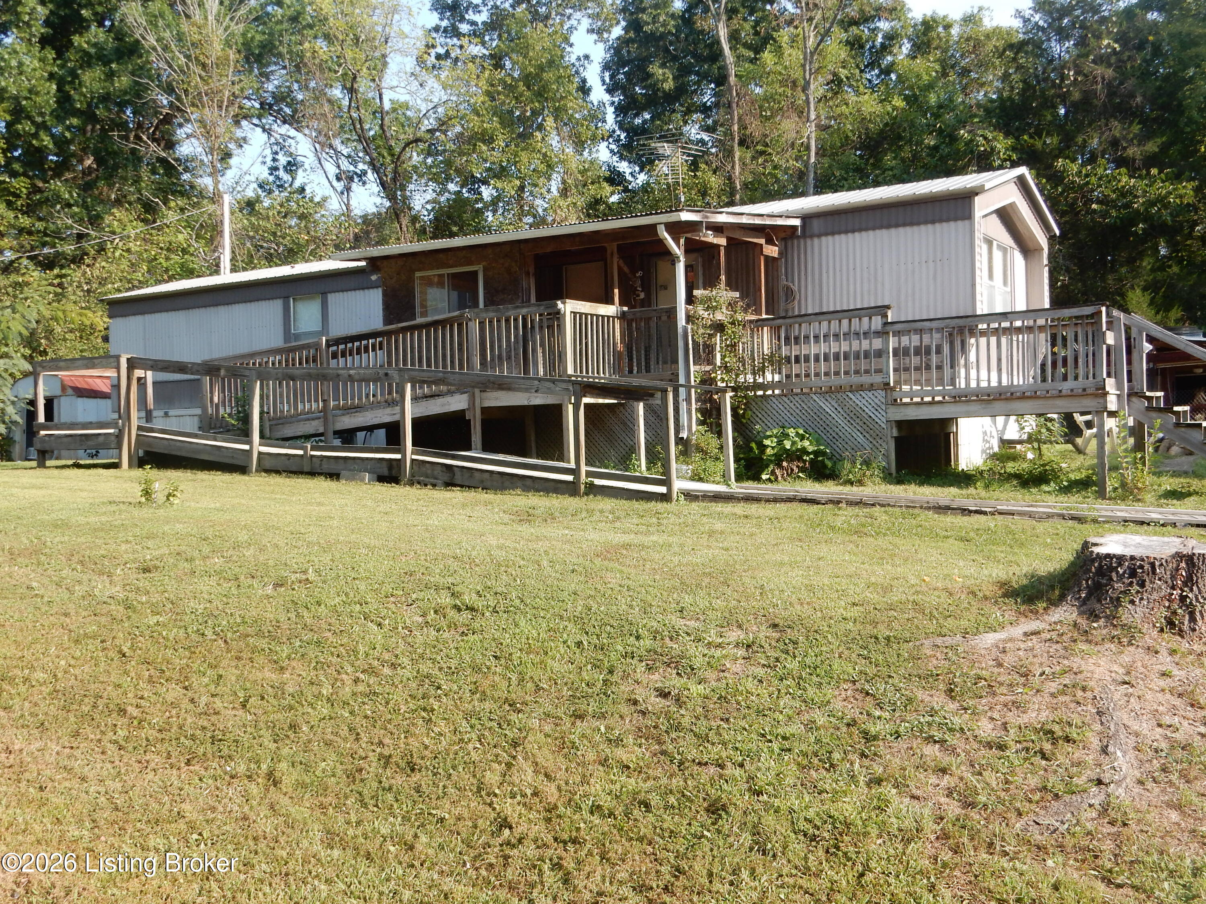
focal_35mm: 36
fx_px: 1254
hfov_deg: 51.4
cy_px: 452
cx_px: 603
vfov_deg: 39.7
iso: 125
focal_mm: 6.4
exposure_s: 1/400
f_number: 4
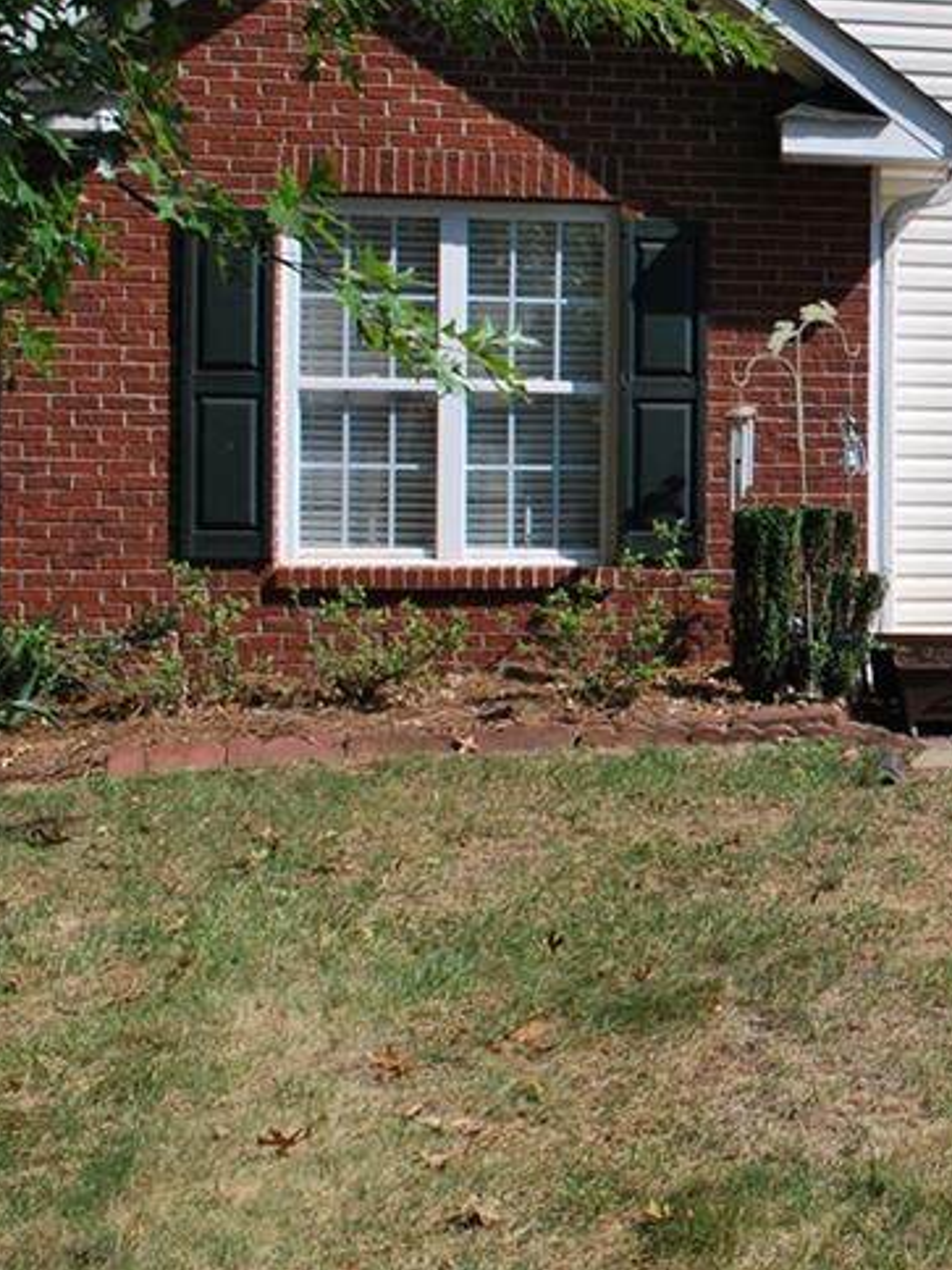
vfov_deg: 34.7
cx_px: 1199
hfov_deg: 23.8
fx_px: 2017
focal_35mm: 55
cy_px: 449
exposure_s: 1/250
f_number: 8
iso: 100
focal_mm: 18
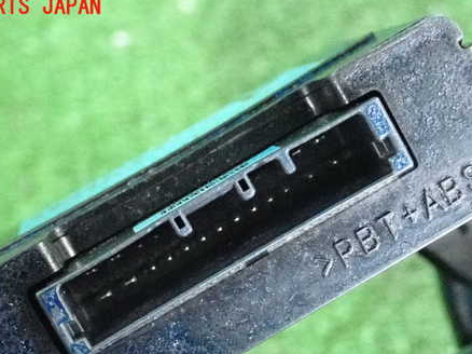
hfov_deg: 23.0
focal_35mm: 85
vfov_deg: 17.3
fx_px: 1158
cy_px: 236
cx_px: 228
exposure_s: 1/125
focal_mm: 11.09
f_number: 3.6
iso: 8000
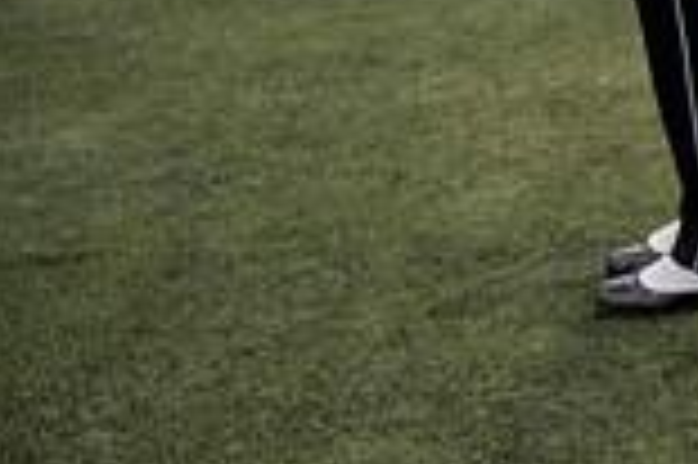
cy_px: -282
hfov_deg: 18.4
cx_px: 1207
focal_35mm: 90
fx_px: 1743
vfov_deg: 14.0
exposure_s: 1/2000
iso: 500
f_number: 4
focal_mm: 24
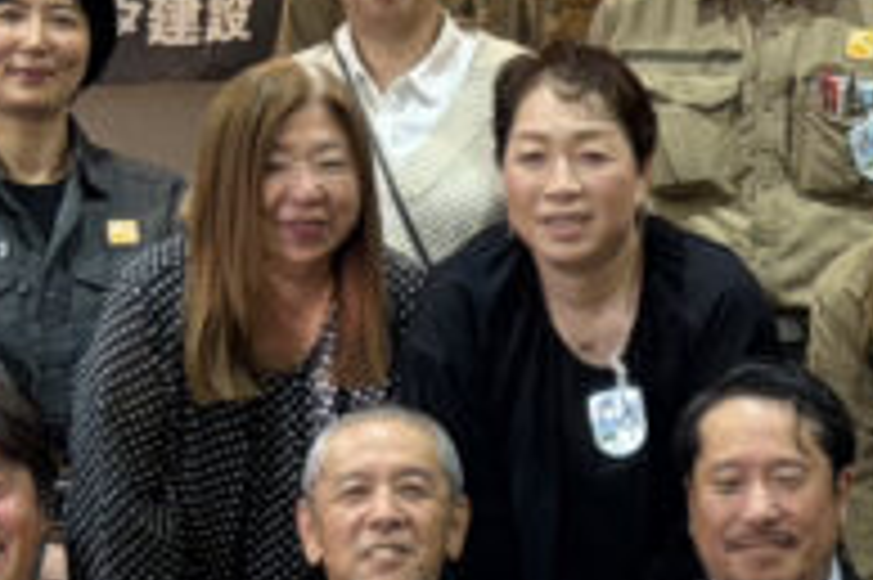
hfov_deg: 6.9
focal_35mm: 293
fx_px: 7099
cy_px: 200
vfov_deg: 4.7
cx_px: 1598
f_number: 1.78
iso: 250
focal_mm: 6.76
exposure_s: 1/50
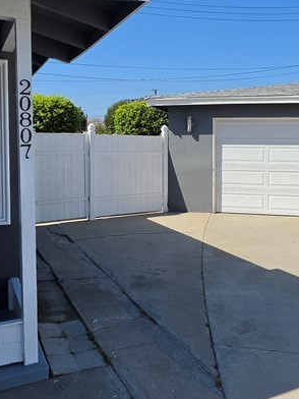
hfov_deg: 41.6
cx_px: 176
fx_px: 392
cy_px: 170
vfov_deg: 53.7
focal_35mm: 34
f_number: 1.9
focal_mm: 2.2
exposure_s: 1/2169
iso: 32
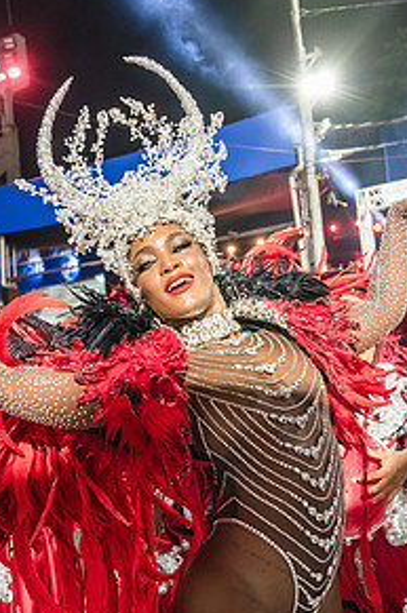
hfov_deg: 32.5
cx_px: 204
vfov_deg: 47.3
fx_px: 698
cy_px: 358
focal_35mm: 41
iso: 4500
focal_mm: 26.5
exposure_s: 1/250
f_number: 4
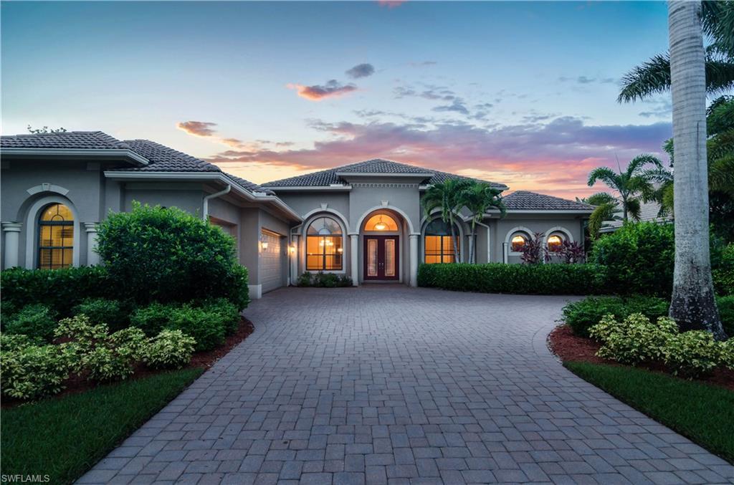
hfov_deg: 92.6
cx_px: 367
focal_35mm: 17
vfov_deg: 69.3
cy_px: 242
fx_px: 351
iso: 200
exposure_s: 1/6
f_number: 9
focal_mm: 11.5
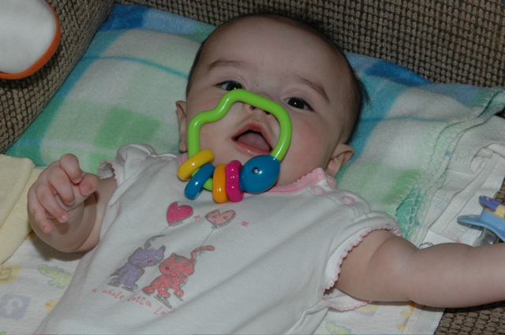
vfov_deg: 10.7
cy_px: 168
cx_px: 252
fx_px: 1786
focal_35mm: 128
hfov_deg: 16.1
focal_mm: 85
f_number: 16
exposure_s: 1/60
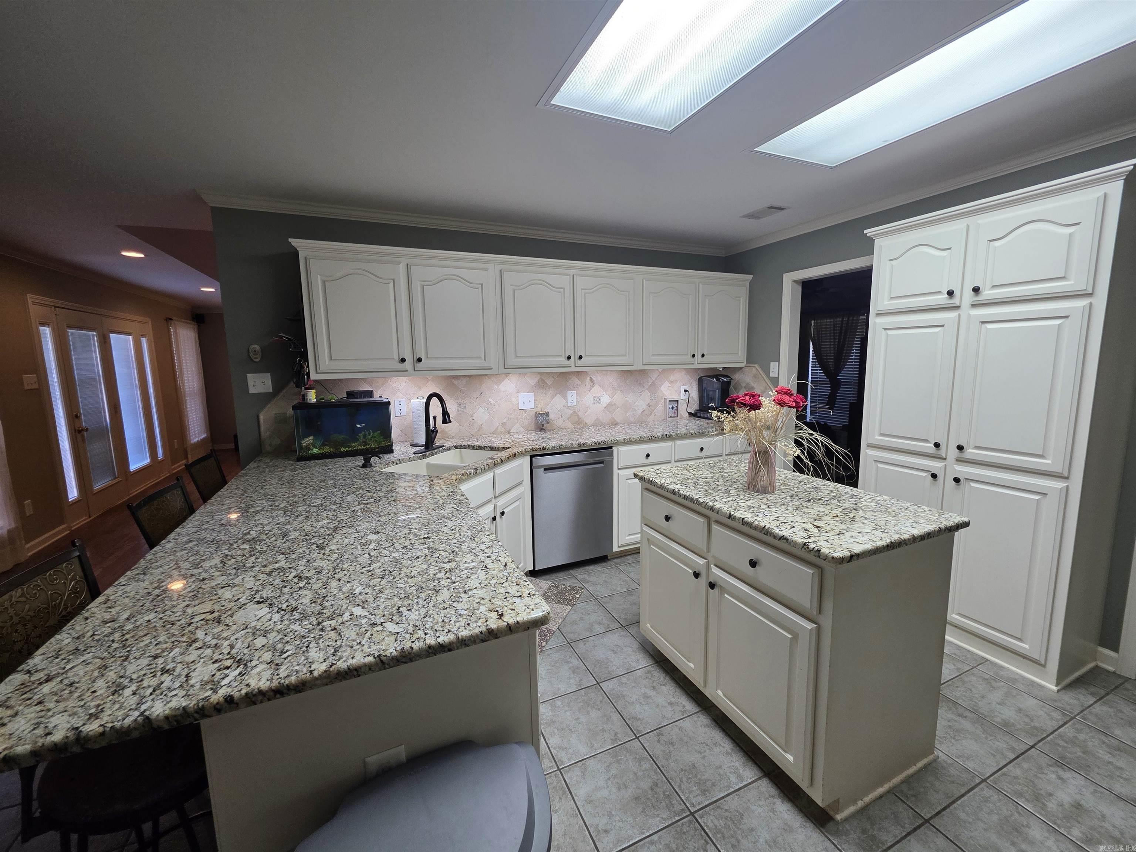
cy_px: 426
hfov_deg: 106.2
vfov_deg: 89.9
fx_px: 427
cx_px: 568
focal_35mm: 13
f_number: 1.9
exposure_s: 1/120
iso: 100
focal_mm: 2.2
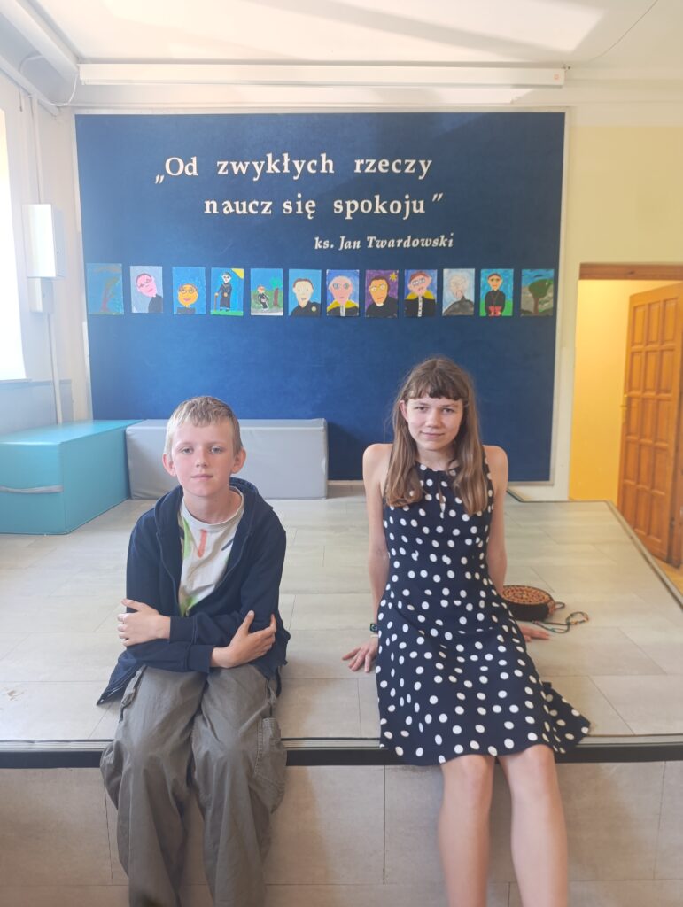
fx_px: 604
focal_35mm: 23
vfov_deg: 73.8
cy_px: 454
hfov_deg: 59.0
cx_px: 342
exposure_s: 1/50
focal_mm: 6.14
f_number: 1.6
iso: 800
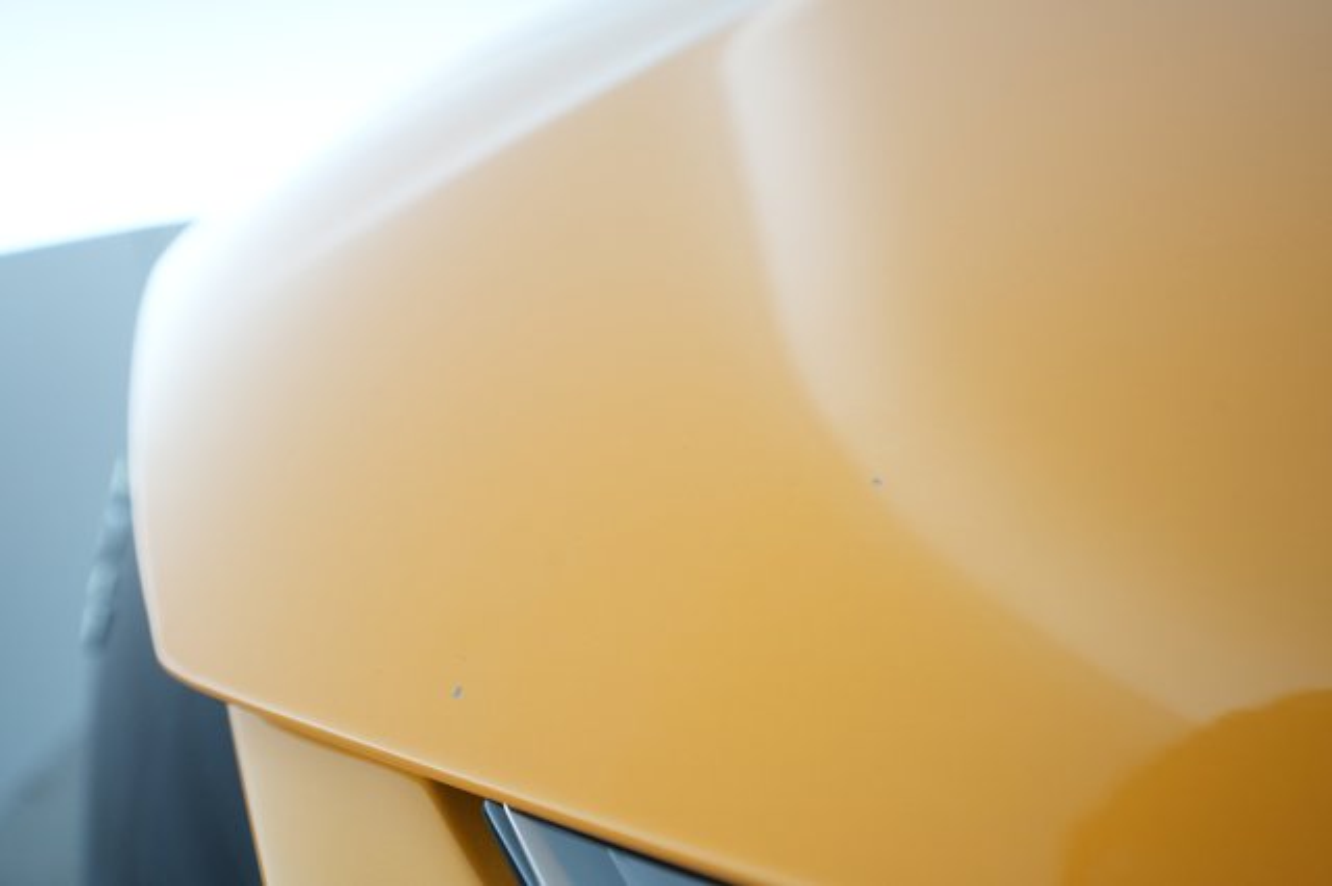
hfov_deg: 65.5
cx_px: 666
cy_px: 443
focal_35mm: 28
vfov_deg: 46.4
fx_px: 1035
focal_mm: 28
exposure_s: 1/80
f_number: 5.6
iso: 3200
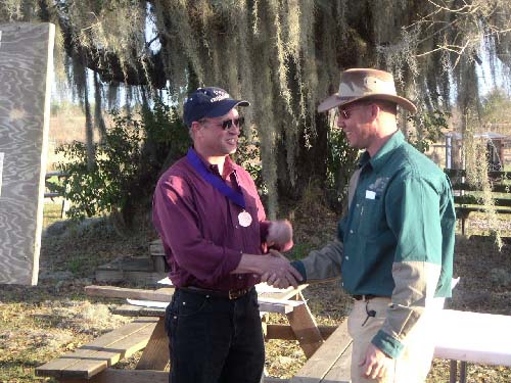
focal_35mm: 73
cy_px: 192
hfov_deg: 26.7
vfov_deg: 20.2
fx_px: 1078
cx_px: 256
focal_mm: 11.3
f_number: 3.2
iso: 50
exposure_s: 1/75
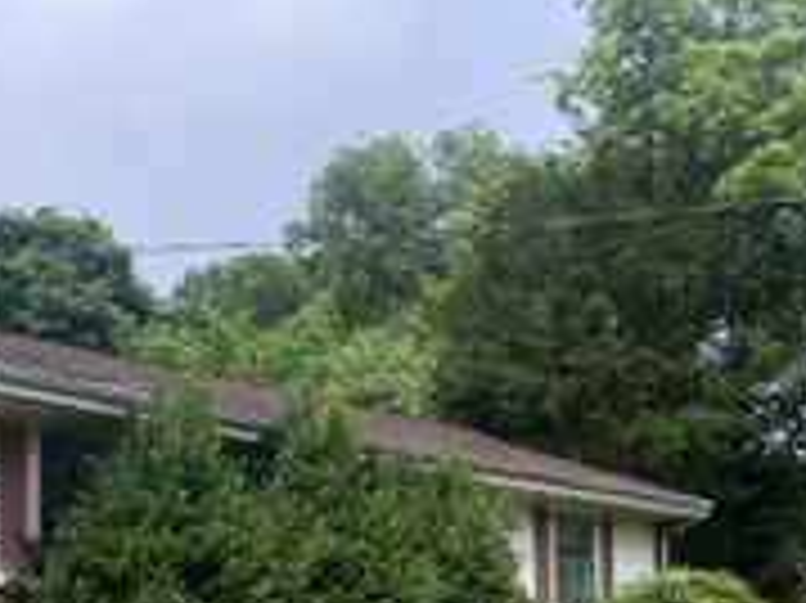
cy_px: 662
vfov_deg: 23.6
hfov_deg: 32.3
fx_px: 1350
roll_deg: +0.6
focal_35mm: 58
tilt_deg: +1.3
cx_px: 149
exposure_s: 1/2688
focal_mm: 5.1
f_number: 1.6
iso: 50
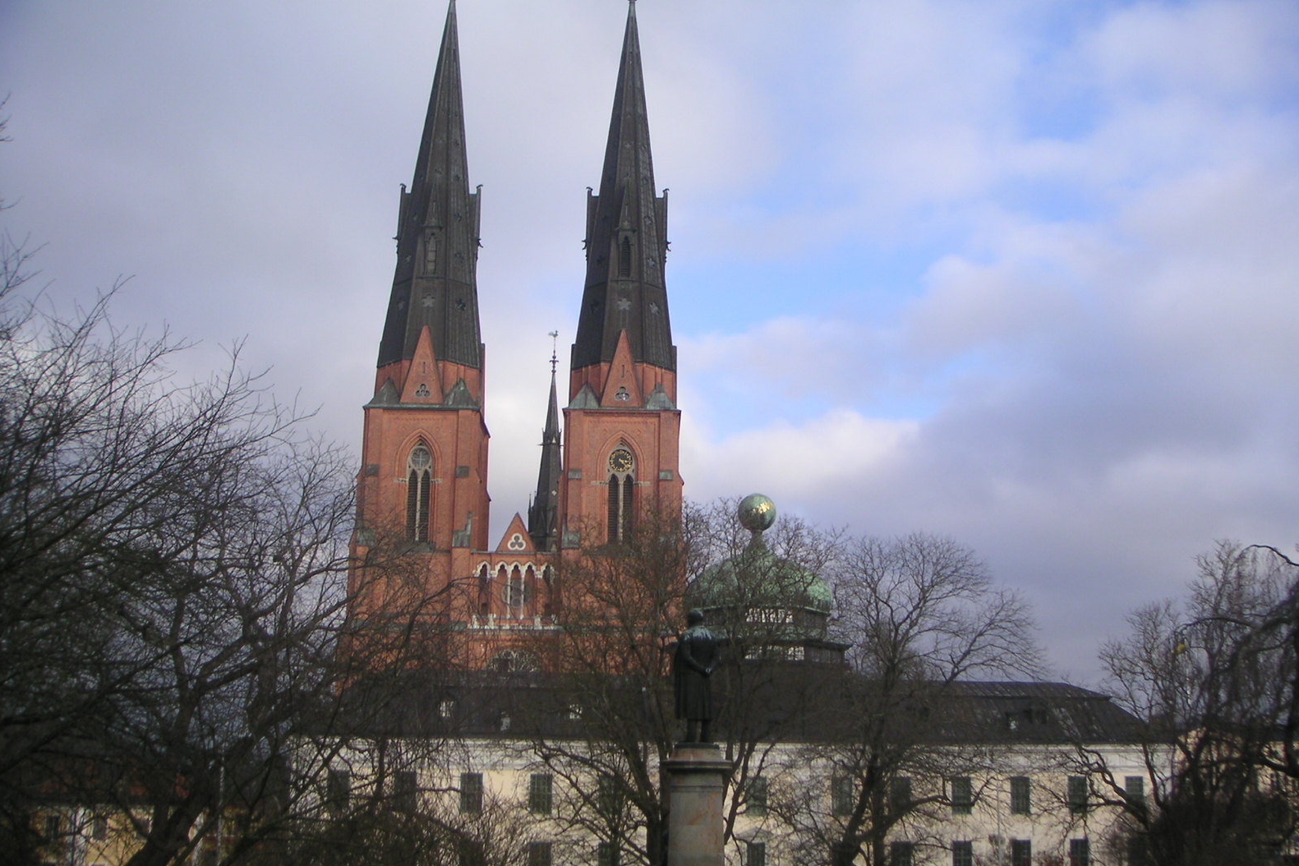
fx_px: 1443
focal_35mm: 40
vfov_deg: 33.4
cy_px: 454
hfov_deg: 48.5
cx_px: 653
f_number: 2.8
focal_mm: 6
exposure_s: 1/350
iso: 50
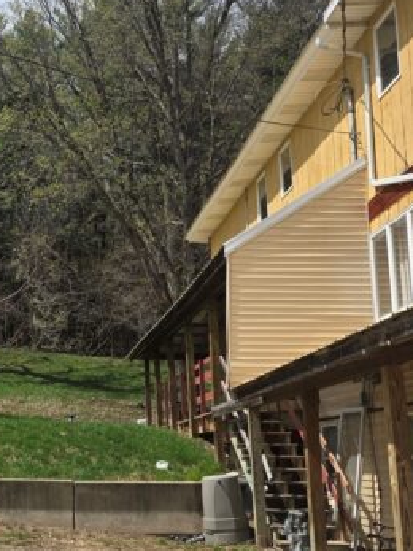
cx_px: -3
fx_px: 844
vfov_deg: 36.1
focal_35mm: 53
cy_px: 310
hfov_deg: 26.0
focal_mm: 6.25
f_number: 1.7
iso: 80
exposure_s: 1/7626
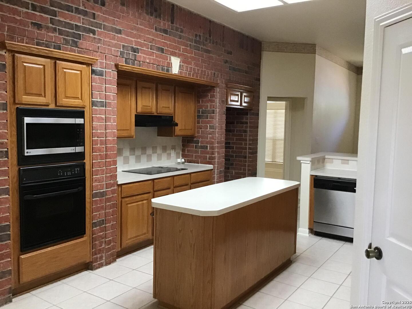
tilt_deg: -5.0
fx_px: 369
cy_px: 154
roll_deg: -1.1
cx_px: 206
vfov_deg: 45.4
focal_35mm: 31
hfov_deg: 58.4
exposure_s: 1/30
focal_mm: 3.3
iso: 200
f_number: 2.4
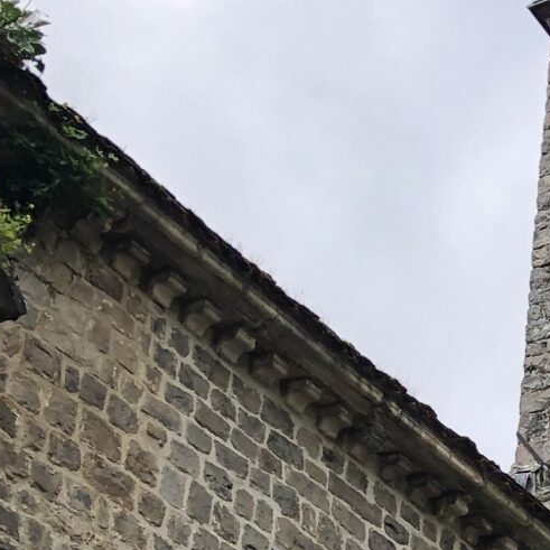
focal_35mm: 129
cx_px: 905
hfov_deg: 12.6
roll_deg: -0.8
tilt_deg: +21.0
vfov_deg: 12.7
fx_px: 2319
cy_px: 859
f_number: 1.8
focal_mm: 3.99
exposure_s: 1/1043
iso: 20
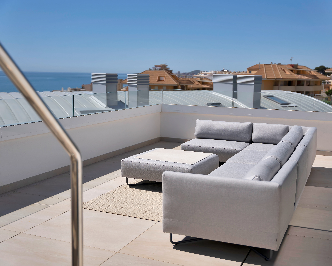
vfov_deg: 34.9
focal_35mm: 43
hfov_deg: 42.8
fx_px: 423
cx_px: 185
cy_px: 133
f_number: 2.8
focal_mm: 38
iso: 100
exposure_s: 1/4000
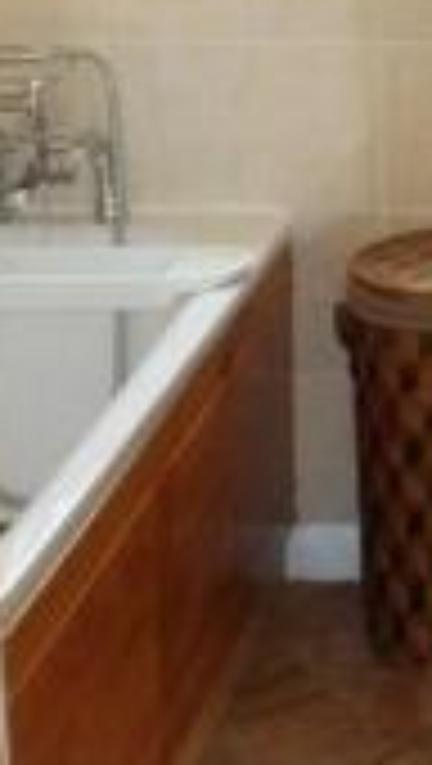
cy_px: -16
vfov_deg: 17.0
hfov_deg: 9.4
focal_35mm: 123
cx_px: 794
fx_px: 2497
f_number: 3.3
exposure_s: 1/30
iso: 160
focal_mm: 5.9
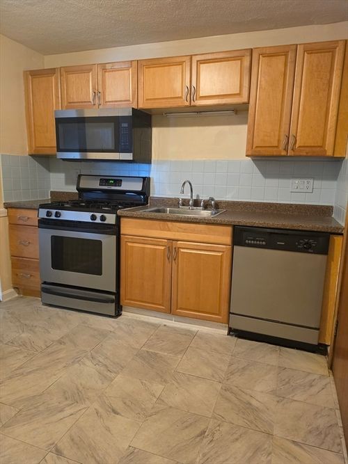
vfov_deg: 73.9
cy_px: 232
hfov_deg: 58.9
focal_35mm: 23
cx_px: 174
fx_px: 308
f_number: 1.4
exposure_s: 1/120
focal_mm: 6.5
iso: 640
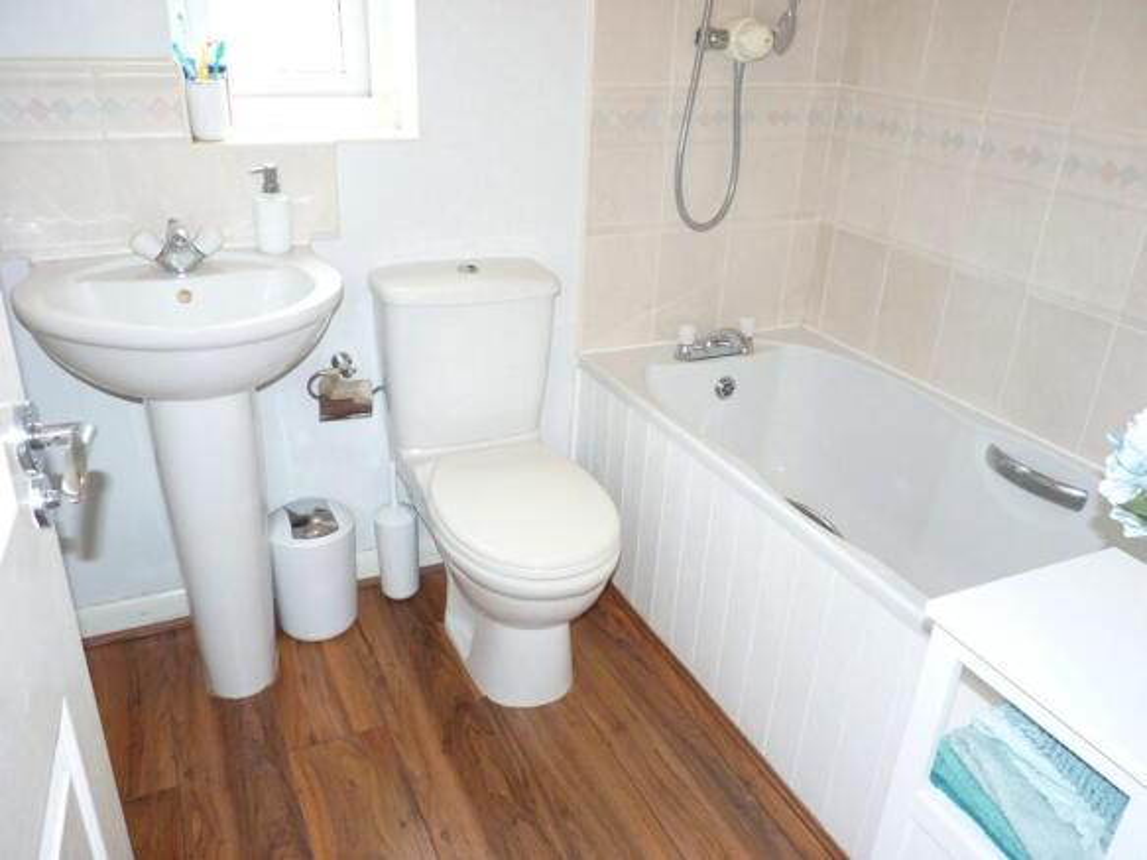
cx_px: 574
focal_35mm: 27
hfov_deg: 65.3
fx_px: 894
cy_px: 430
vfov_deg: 51.3
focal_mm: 4.8
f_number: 2.8
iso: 320
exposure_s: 1/30
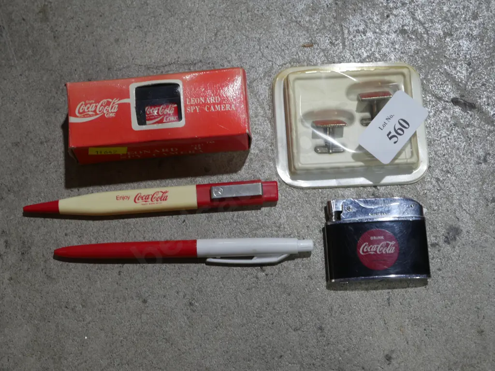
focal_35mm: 72
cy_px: 186
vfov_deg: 20.4
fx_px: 1030
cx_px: 248
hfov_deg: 27.0
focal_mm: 36
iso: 400
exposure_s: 1/80
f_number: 5.5
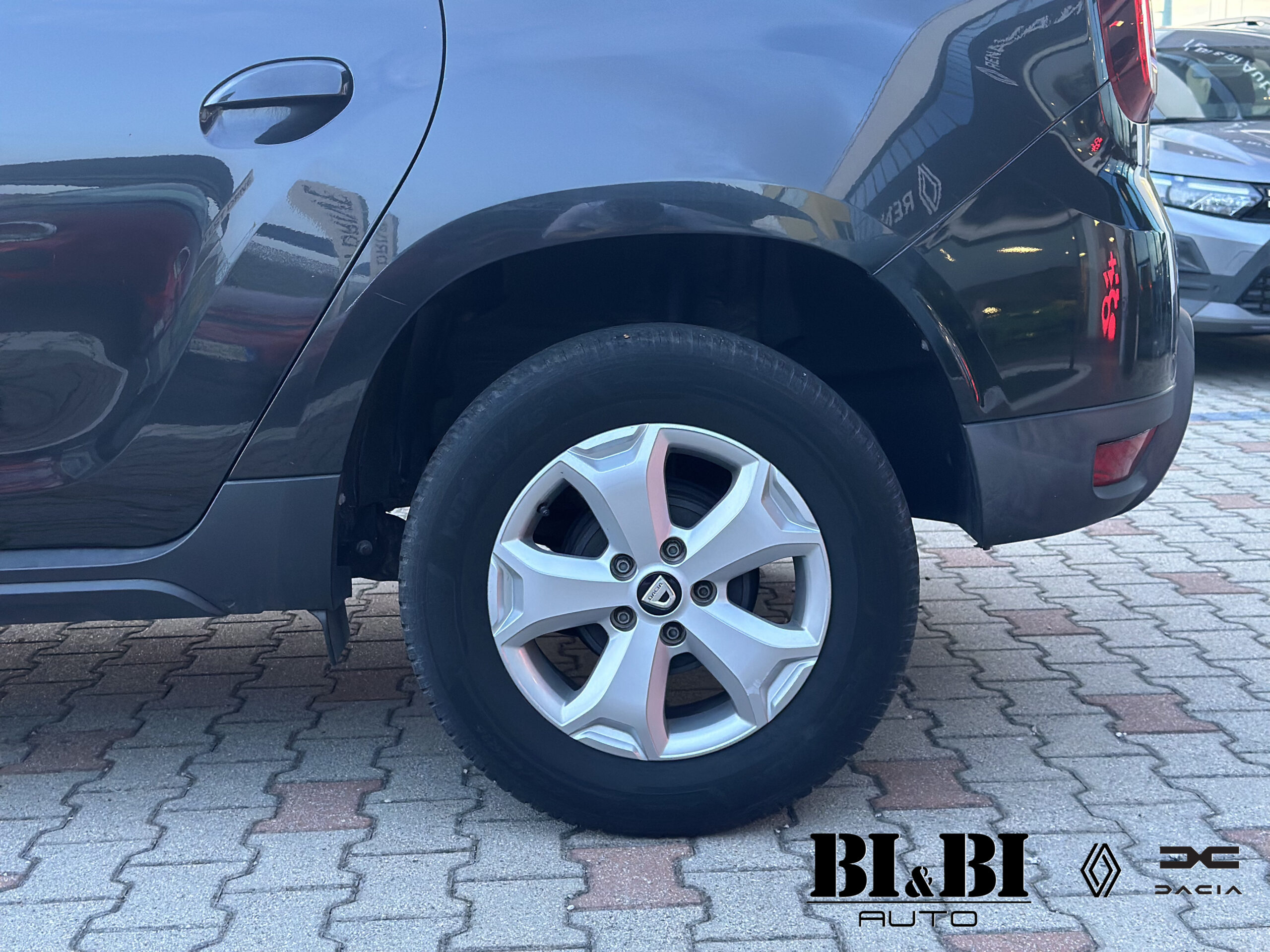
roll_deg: +0.4
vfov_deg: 30.3
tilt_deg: -8.7
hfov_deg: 39.7
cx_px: 635
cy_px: 476
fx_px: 1761
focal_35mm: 48
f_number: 1.78
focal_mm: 6.86
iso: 400
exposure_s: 1/55
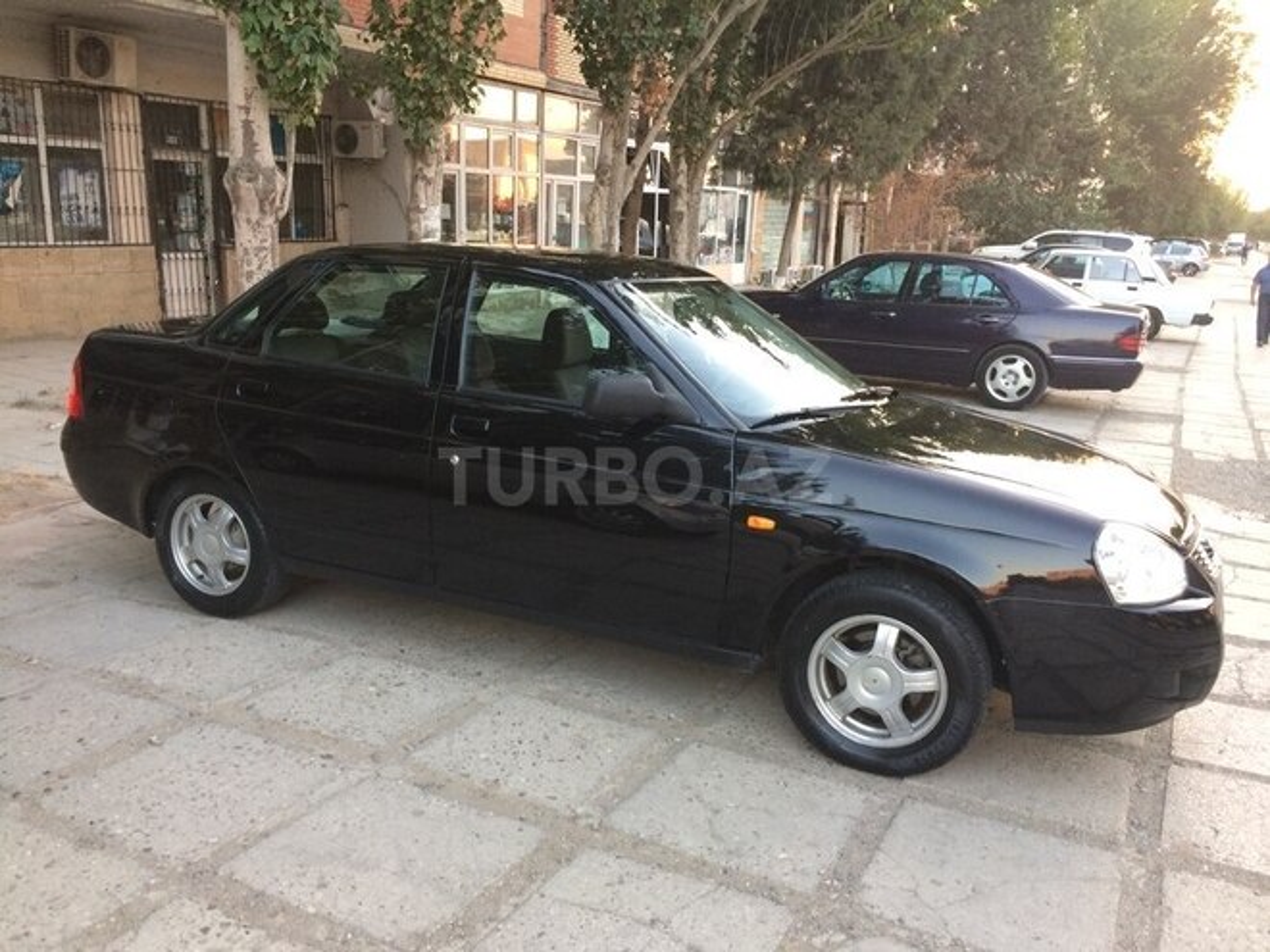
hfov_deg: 61.7
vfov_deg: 48.2
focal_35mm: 29
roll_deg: -1.5
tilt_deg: -15.9
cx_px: 635
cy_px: 476
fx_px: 1064
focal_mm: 4.15
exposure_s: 1/33
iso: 64
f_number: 2.2
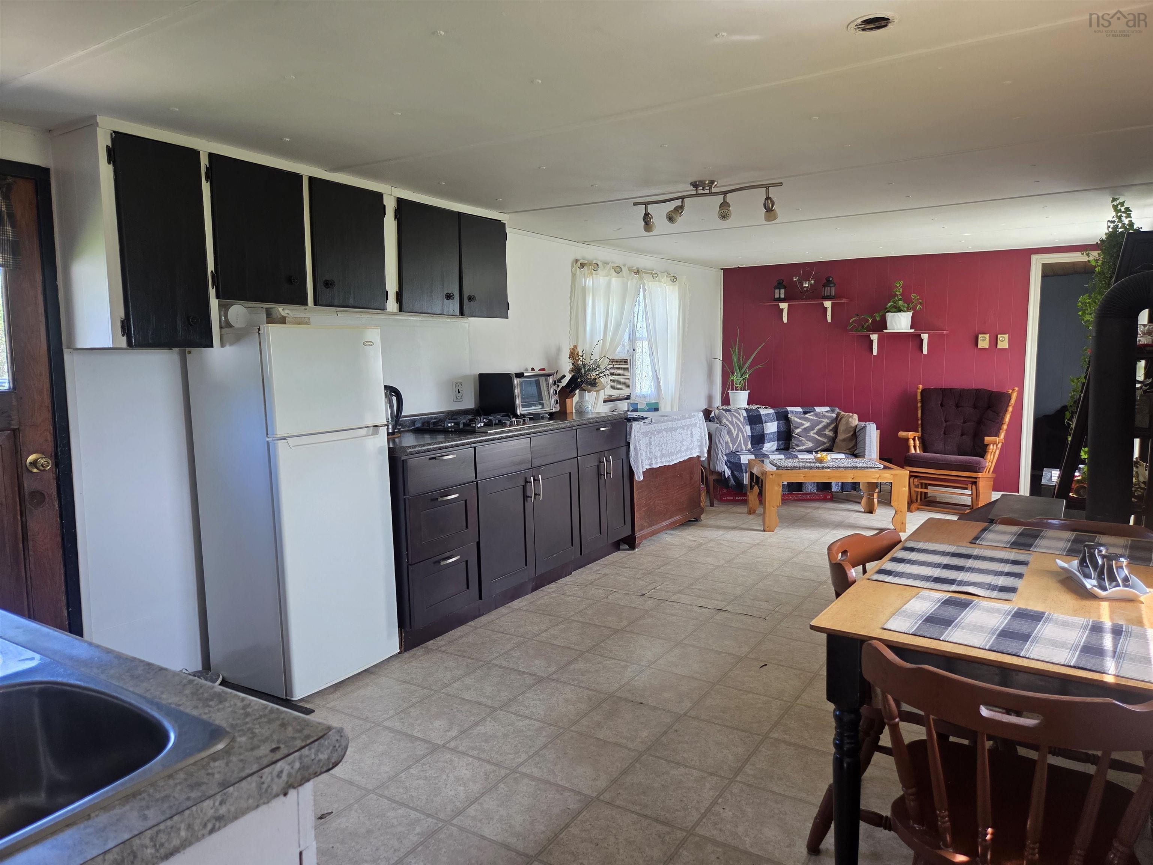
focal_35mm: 23
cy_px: 432
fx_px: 766
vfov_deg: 58.9
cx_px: 576
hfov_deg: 73.9
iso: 125
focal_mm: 5.4
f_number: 1.8
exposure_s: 1/180
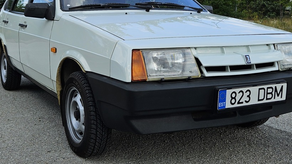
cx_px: 120
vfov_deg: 24.1
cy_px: 36
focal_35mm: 49
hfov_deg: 41.9
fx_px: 379
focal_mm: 5.4
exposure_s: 1/1019
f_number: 1.8
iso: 25
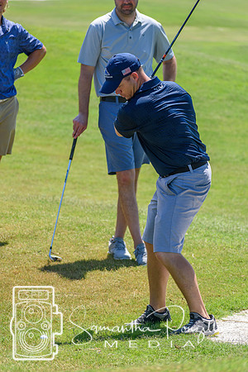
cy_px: 186
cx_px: 124
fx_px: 2712
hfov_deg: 5.2
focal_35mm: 262
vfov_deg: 7.8
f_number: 5.6
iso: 400
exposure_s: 1/2000
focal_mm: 175
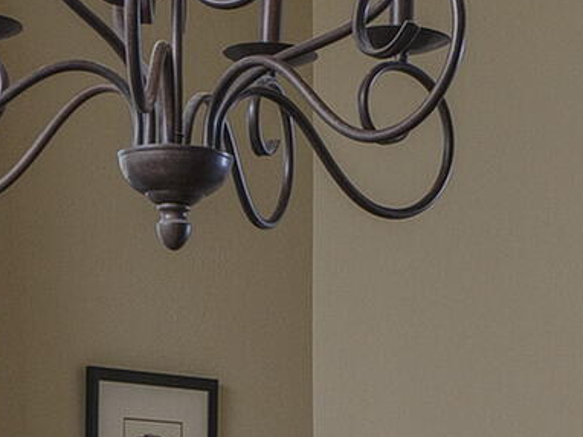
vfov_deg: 10.6
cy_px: 707
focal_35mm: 134
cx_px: 288
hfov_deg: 14.7
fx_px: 2255
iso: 200
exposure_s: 1/160
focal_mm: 19
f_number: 7.1
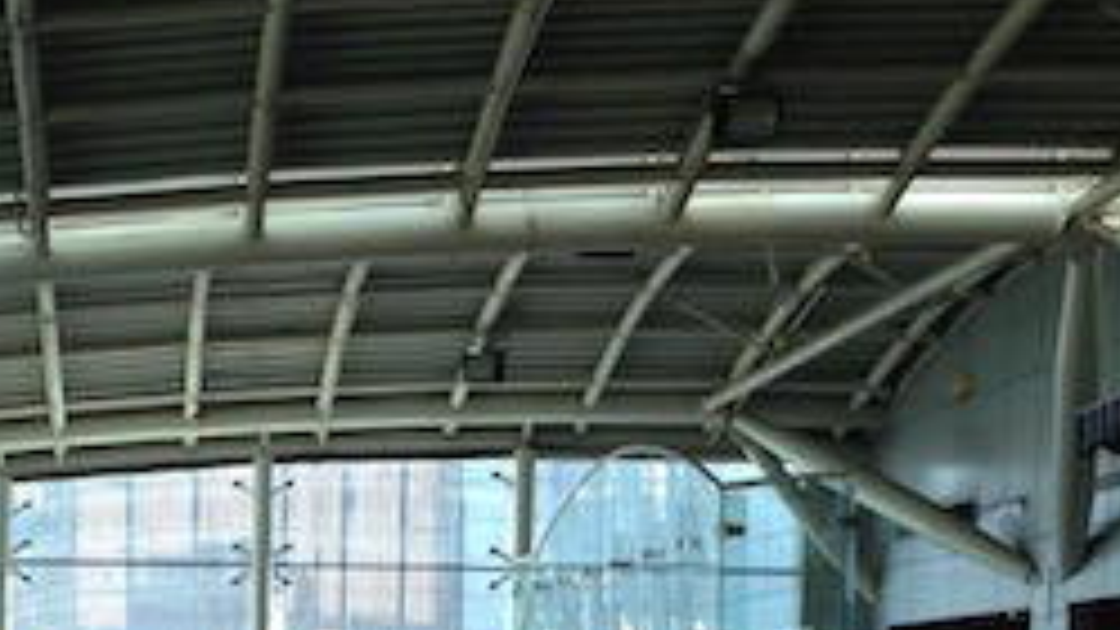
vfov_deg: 11.5
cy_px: 943
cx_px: 189
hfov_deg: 20.9
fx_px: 2999
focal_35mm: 101
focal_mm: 4.12
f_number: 2.4
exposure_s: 1/120
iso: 64
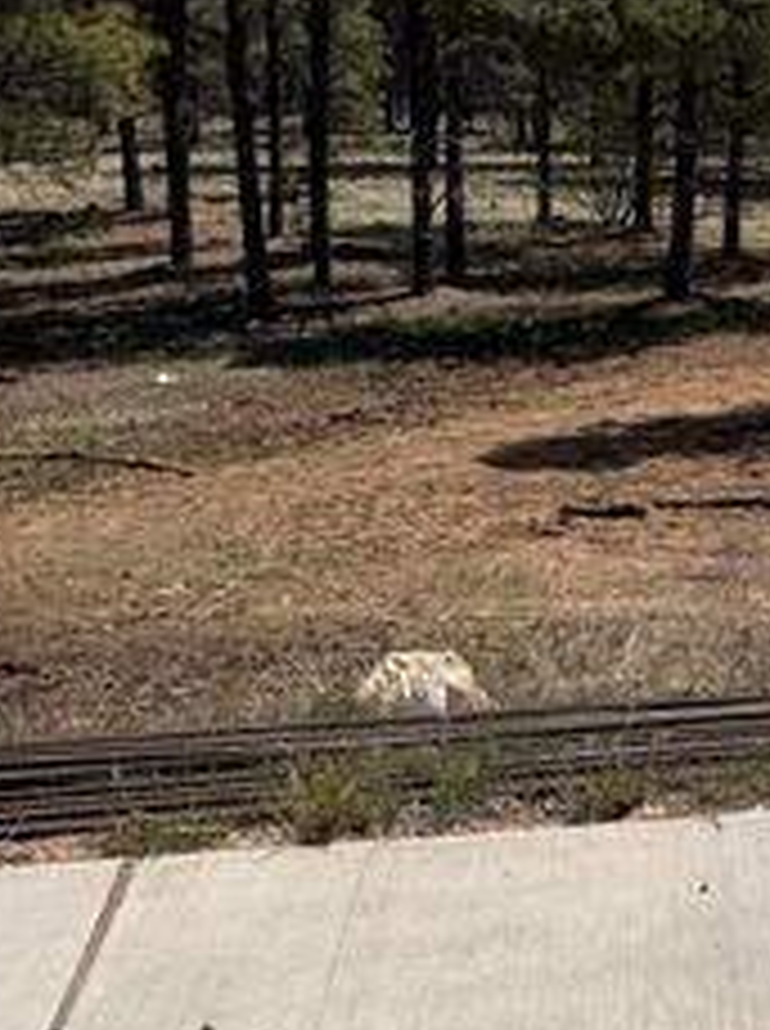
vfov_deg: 27.5
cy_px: 290
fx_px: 2082
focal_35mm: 70
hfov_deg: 19.8
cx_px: 910
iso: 80
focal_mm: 6.76
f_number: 1.78
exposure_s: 1/6711
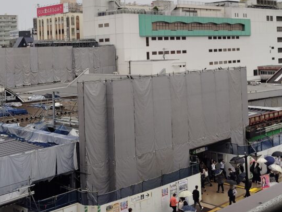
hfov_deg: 36.1
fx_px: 432
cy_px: 44
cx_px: 146
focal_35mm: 53
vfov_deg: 27.1
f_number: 1.8
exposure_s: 1/221
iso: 50
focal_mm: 4.22
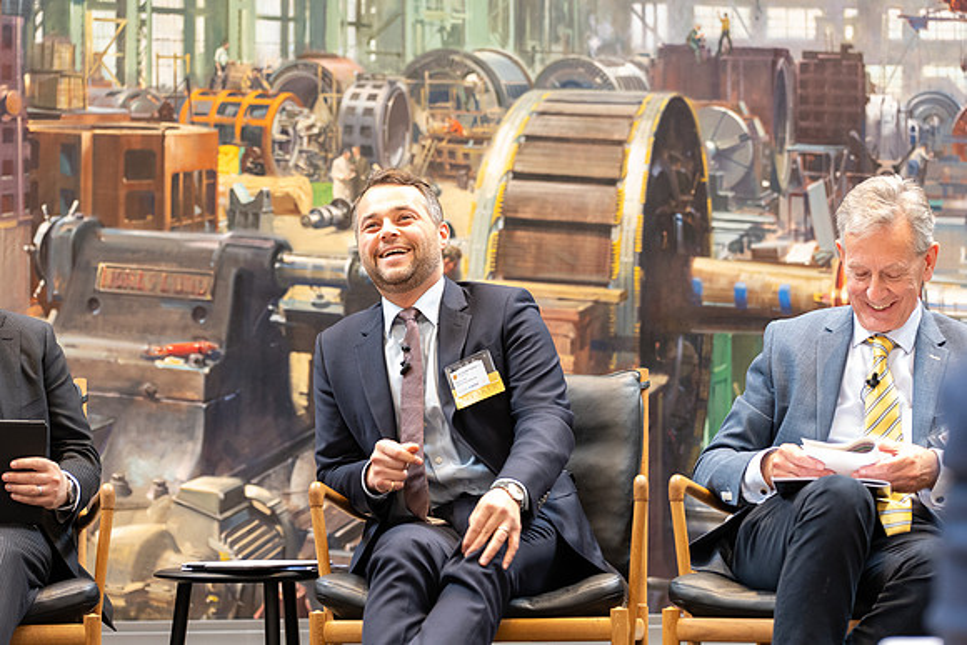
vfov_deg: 13.7
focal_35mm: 100
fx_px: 2687
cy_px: 322
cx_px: 484
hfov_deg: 20.4
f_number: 3.5
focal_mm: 100
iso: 3200
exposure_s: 1/125
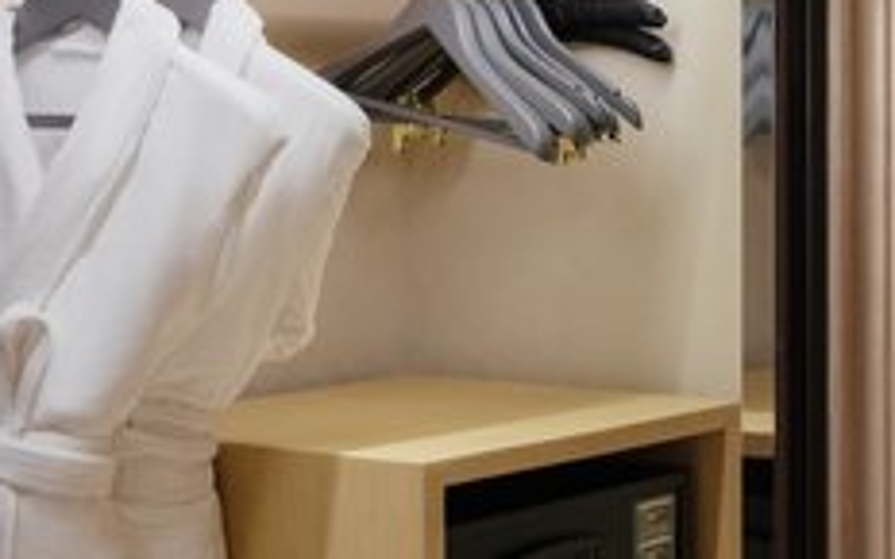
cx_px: 1069
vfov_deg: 15.6
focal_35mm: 83
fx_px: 2031
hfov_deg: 22.9
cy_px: 125
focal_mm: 18.5
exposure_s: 1/5
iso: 500
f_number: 8
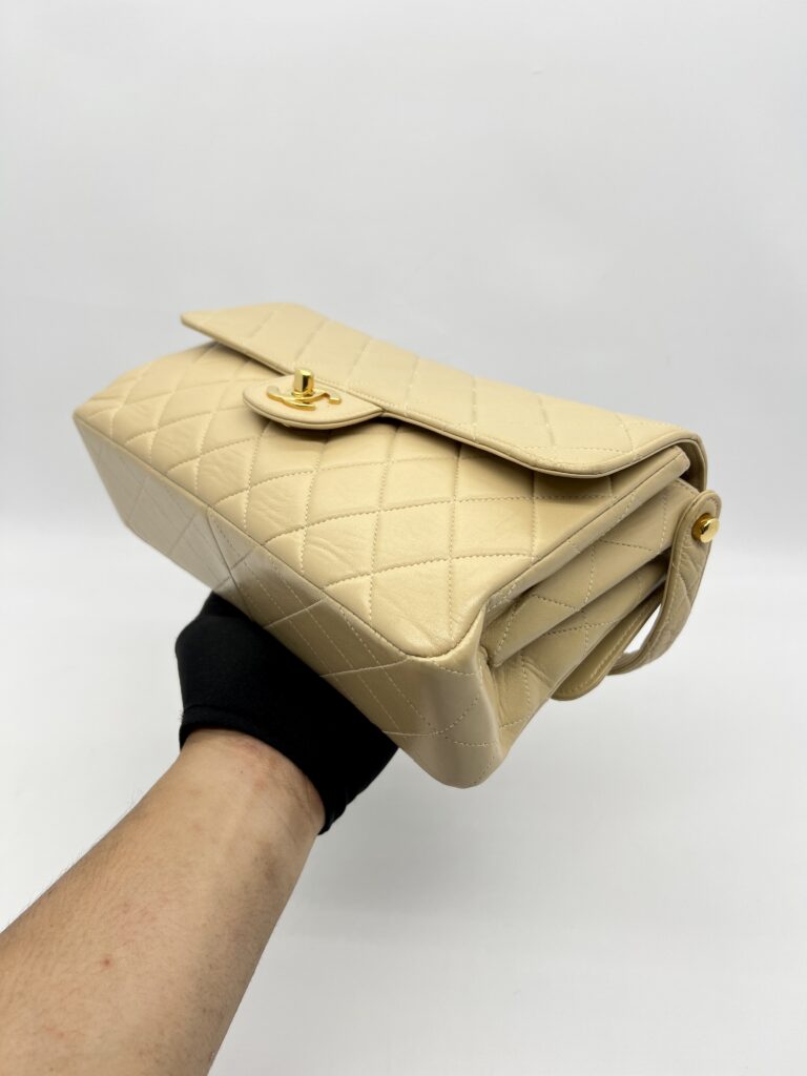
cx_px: 404
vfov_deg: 67.3
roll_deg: +0.2
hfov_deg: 53.1
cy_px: 538
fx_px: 808
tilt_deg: -28.0
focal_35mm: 26
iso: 32
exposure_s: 1/121
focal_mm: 5.7
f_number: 1.5
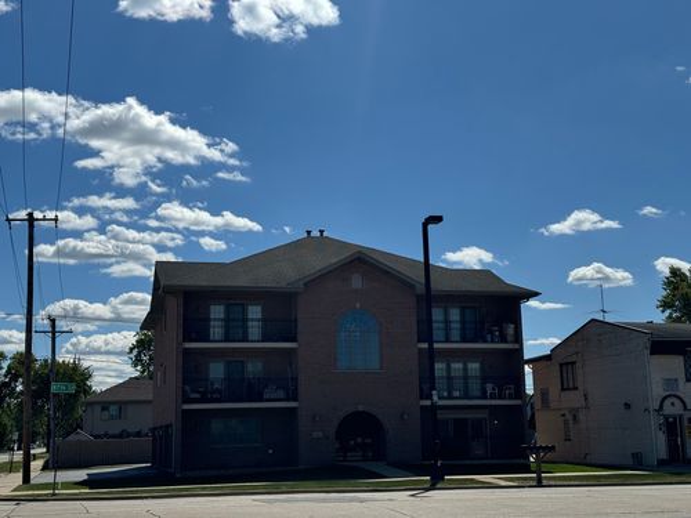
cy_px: 259
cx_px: 346
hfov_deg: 39.7
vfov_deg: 30.3
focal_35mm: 48
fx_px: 958
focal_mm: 6.76
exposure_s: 1/10526
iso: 64
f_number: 1.78
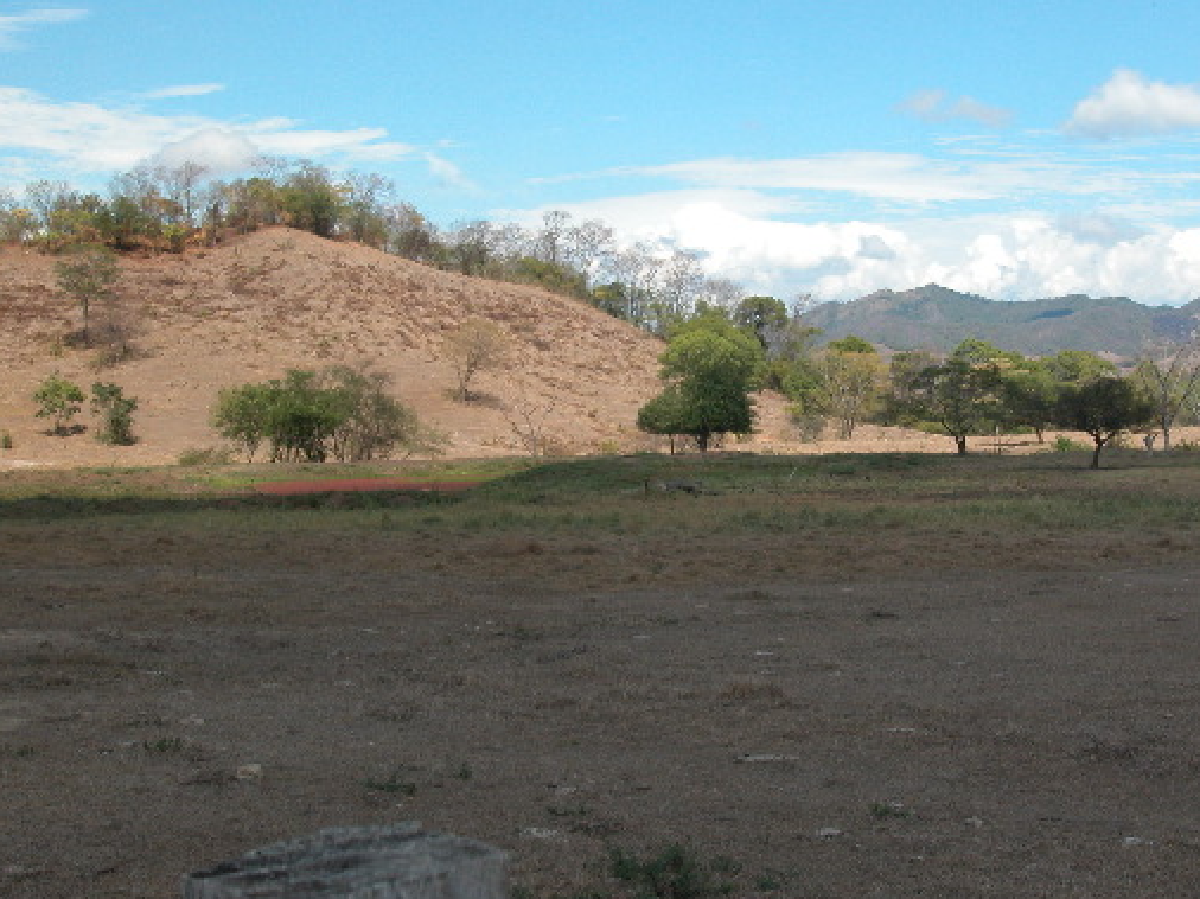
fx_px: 2148
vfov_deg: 23.6
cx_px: 733
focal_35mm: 62
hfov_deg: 31.1
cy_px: 417
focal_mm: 12.4
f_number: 6.1
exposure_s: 1/367
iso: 100
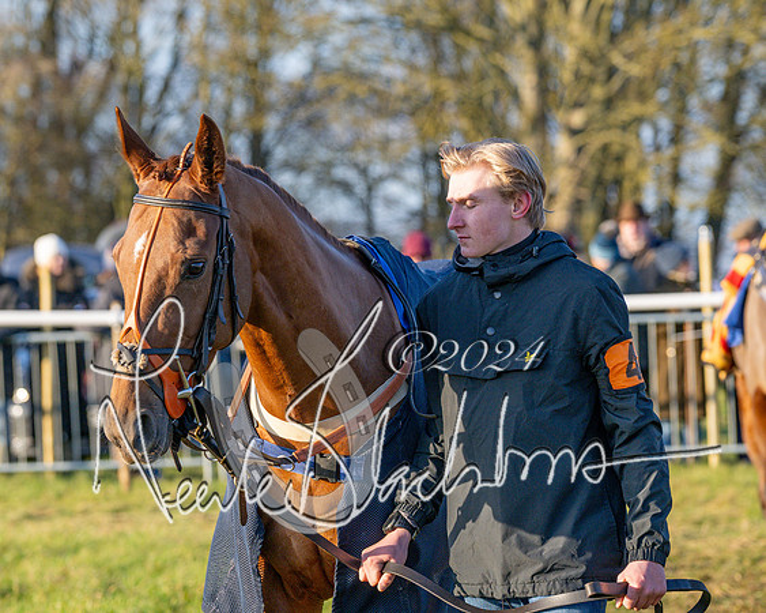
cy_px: 291
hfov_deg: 9.4
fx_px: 4668
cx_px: 279
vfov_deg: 7.5
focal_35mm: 206
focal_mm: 113
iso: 400
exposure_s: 1/1000
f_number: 4
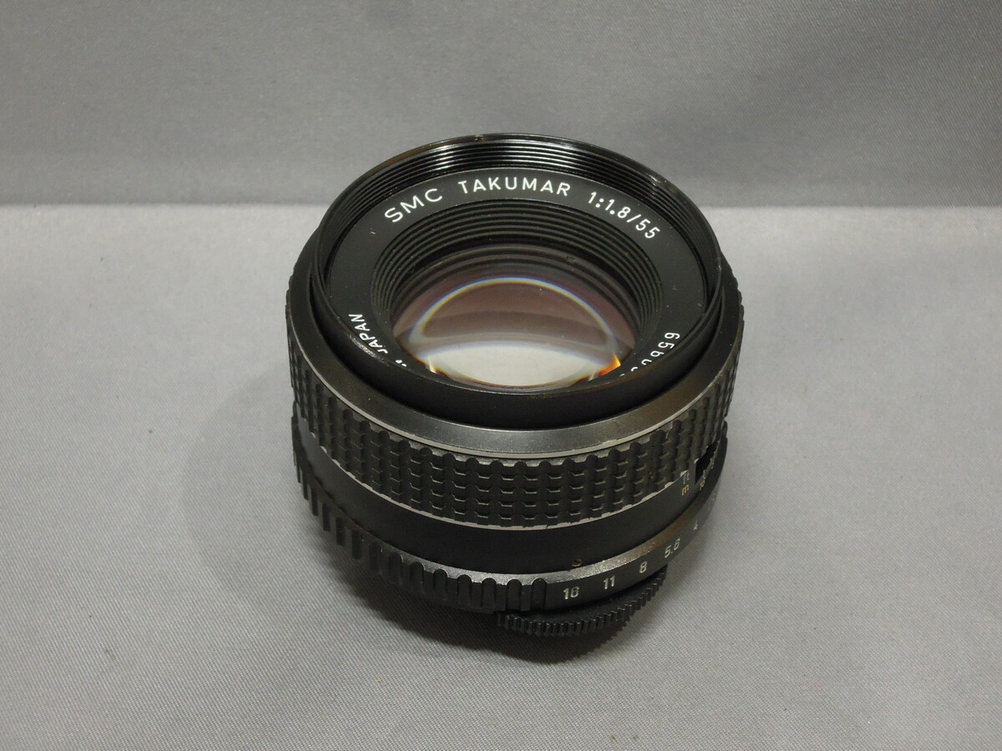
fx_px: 1795
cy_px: 376
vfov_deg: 23.7
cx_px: 501
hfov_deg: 31.2
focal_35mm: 62
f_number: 5.9
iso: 720
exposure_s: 1/25
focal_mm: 11.1
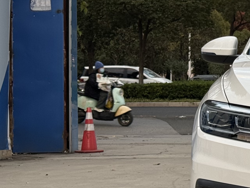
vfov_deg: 9.8
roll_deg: +0.1
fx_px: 1090
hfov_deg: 12.4
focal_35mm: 151
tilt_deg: +2.0
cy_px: 73
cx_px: 387
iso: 64
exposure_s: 1/173
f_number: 1.78
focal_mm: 6.76
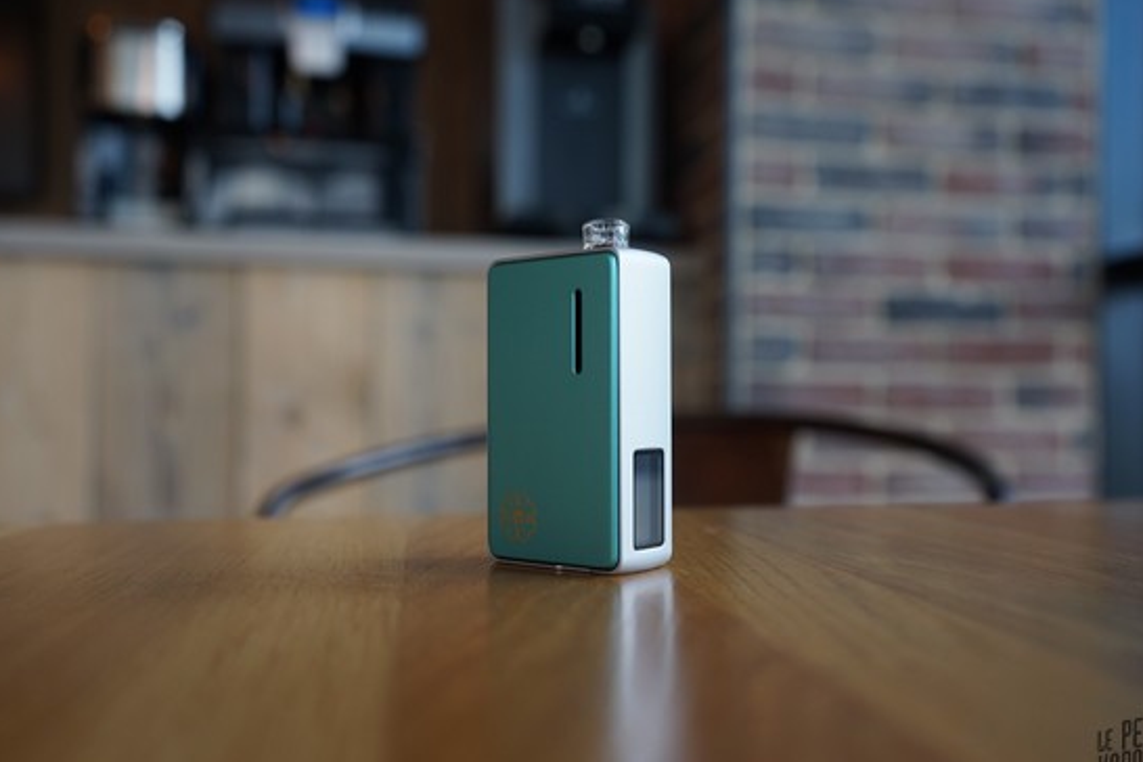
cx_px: 605
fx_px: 1048
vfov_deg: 40.0
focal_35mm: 33
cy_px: 386
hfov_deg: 57.2
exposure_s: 1/60
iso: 160
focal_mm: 30
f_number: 4
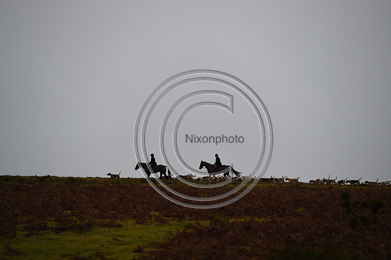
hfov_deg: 10.3
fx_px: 2171
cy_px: 130
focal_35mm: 200
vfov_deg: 6.9
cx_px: 196
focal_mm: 200
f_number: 4.5
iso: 220
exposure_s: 1/800
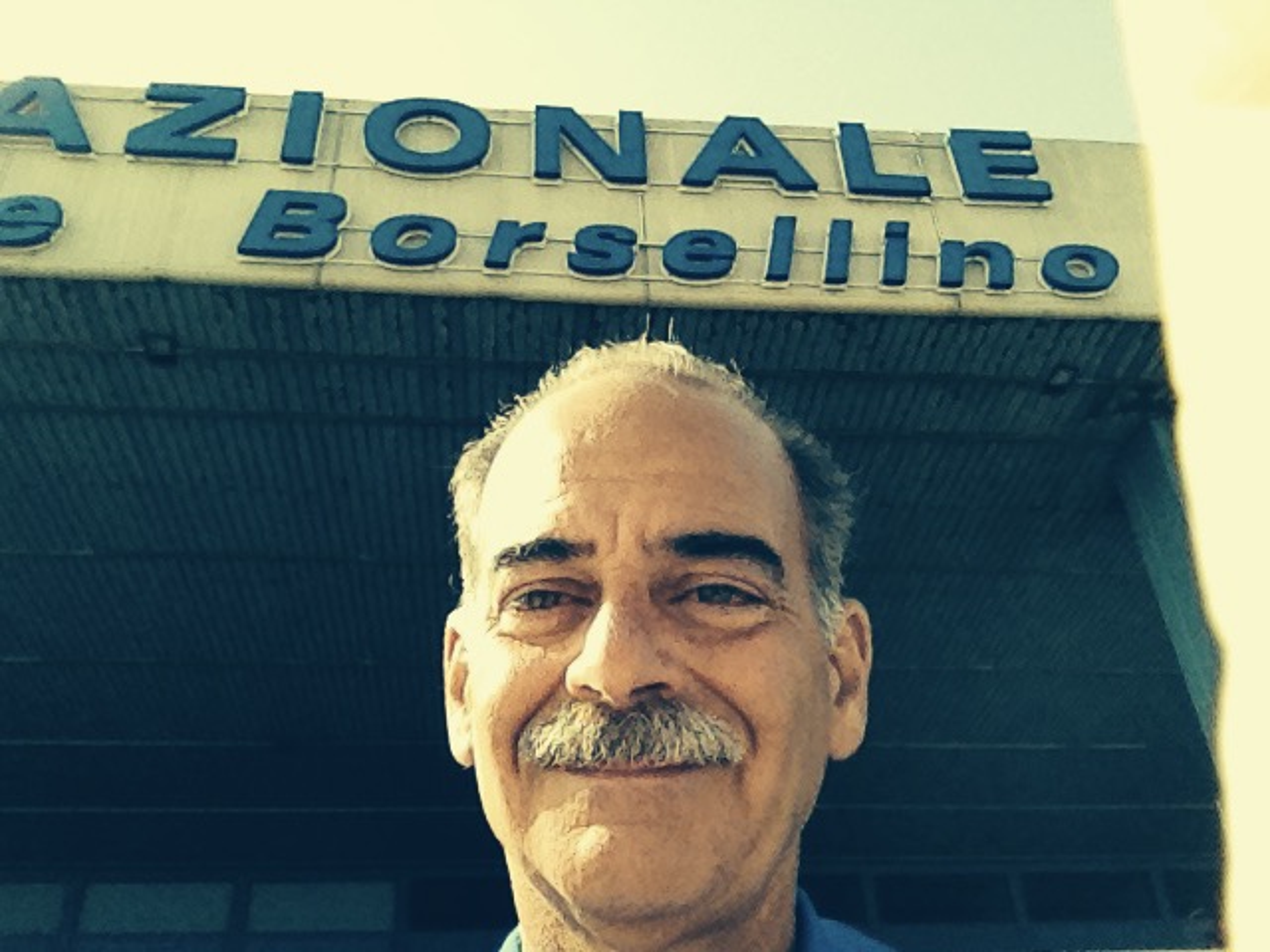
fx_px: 1284
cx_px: 635
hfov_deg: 52.6
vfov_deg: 40.7
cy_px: 476
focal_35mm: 35
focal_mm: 1.85
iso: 160
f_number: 2.4
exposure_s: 1/2278
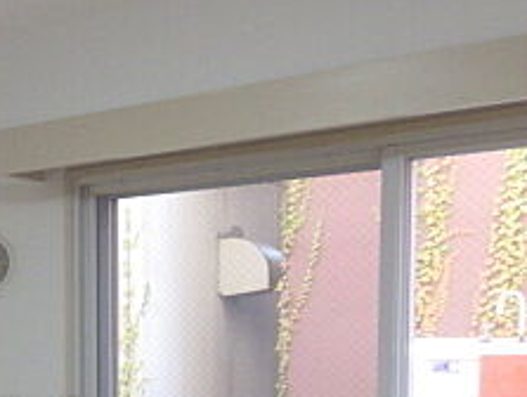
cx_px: -66
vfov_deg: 22.3
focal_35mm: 63
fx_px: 961
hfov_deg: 27.8
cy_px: 414
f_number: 3.1
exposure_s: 1/45
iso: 160
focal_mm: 4
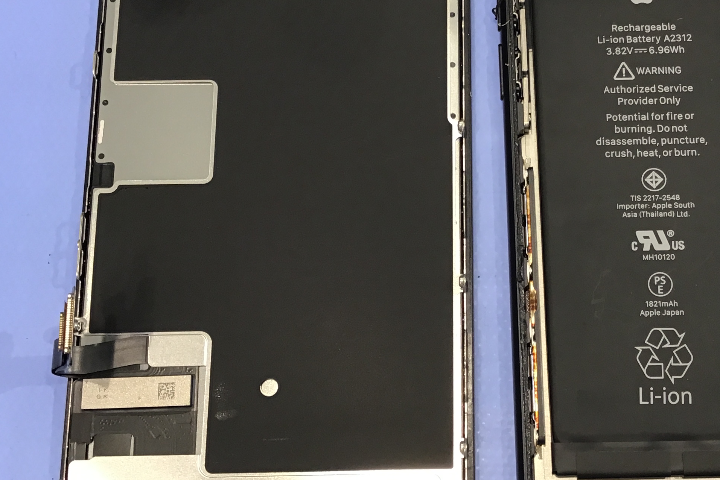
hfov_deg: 35.9
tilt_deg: -75.4
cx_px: 479
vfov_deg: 24.6
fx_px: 1100
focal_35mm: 55
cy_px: 212
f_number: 2.4
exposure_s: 1/30
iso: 64
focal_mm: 3.3
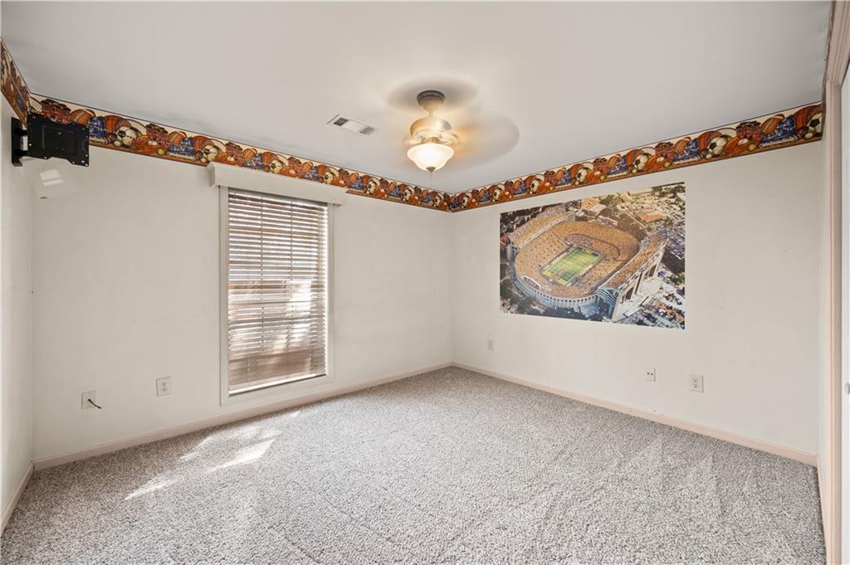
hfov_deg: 104.3
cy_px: 282
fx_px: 330
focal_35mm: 14
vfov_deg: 81.1
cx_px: 425
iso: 320
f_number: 5.6
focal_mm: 14
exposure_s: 1/3
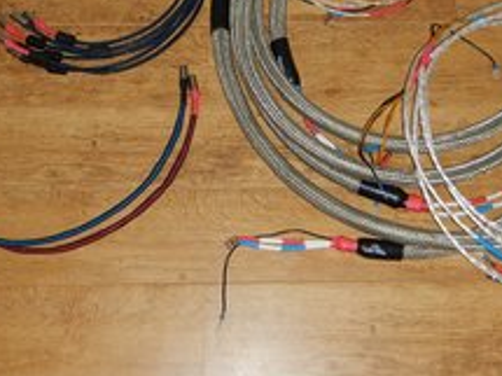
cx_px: 250
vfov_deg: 26.5
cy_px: 77
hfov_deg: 35.6
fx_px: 783
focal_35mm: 54
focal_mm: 5.1
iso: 200
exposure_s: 1/30
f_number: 2.8
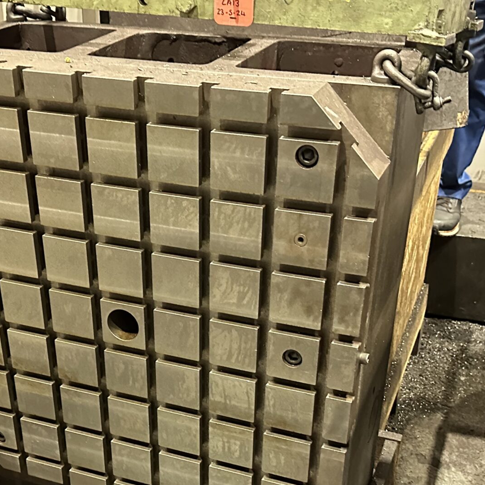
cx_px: 188
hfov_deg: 33.3
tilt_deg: -32.1
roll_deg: +0.5
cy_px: 376
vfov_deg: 32.6
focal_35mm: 51
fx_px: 808
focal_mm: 6.86
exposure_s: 1/25
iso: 1250
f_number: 1.78
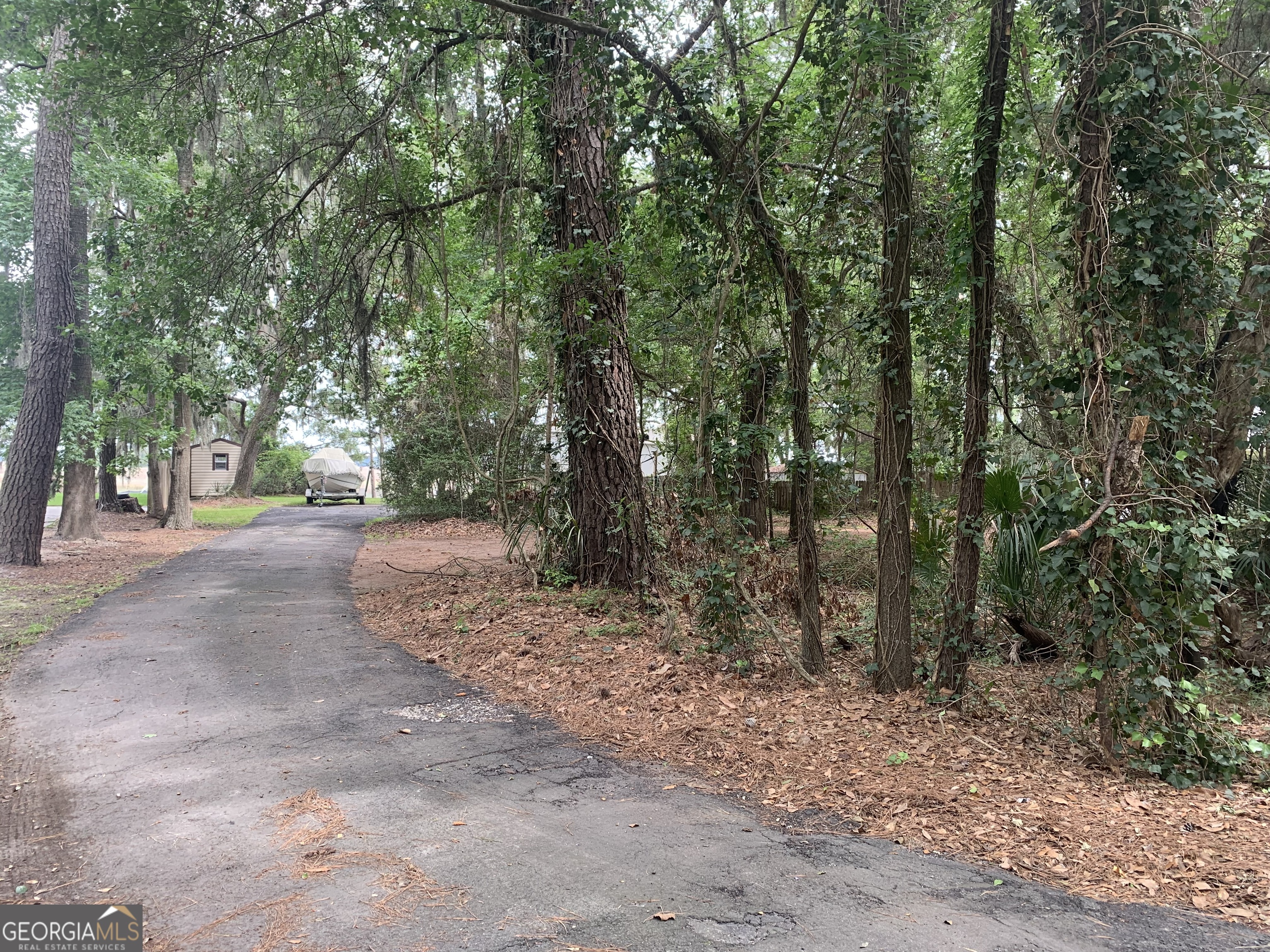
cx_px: 635
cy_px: 476
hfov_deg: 67.3
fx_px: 954
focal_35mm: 26
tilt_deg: -0.6
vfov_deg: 53.1
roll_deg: -1.3
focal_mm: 4.25
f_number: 1.8
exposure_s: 1/122
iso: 40
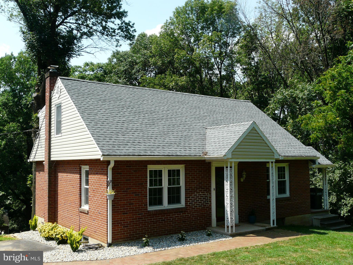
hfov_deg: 51.4
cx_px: 176
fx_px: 367
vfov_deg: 39.7
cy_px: 132
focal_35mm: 36
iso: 100
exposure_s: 1/250
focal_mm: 5.9
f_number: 5.6
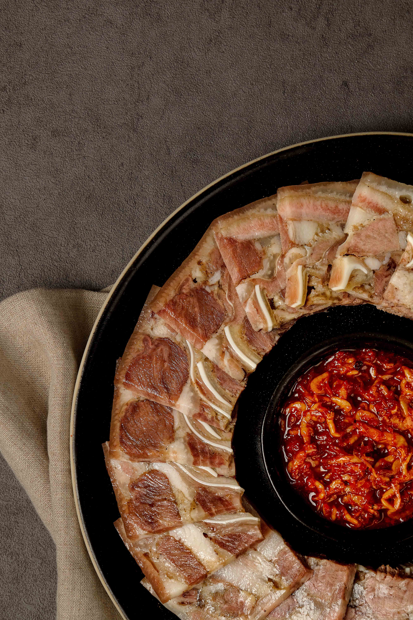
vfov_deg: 17.1
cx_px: 206
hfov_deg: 11.4
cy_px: 310
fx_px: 2065
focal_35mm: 120
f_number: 7.1
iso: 100
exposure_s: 1/125
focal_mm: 80
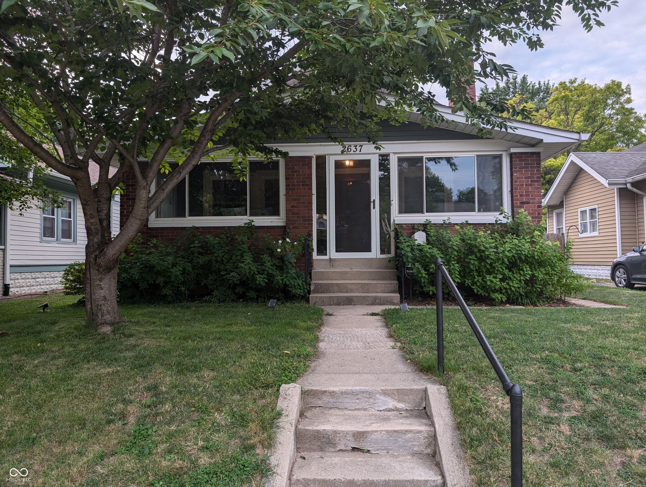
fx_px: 449
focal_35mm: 24
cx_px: 323
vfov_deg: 56.9
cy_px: 244
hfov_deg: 71.5
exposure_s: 1/58.1
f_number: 1.68
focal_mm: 6.9
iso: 18
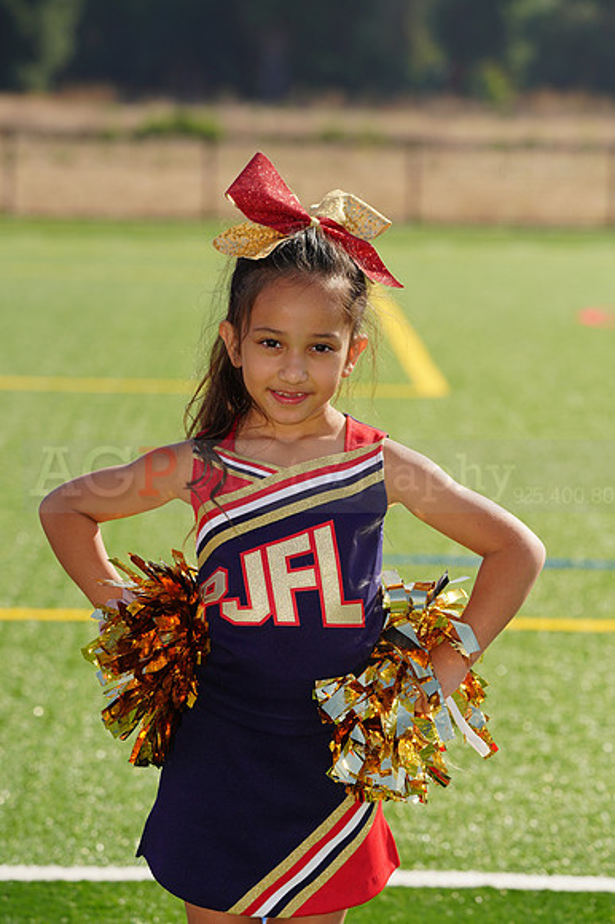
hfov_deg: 6.9
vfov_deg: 10.3
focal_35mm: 200
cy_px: 462
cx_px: 308
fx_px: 5131
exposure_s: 1/250
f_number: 9
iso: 100
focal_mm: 200
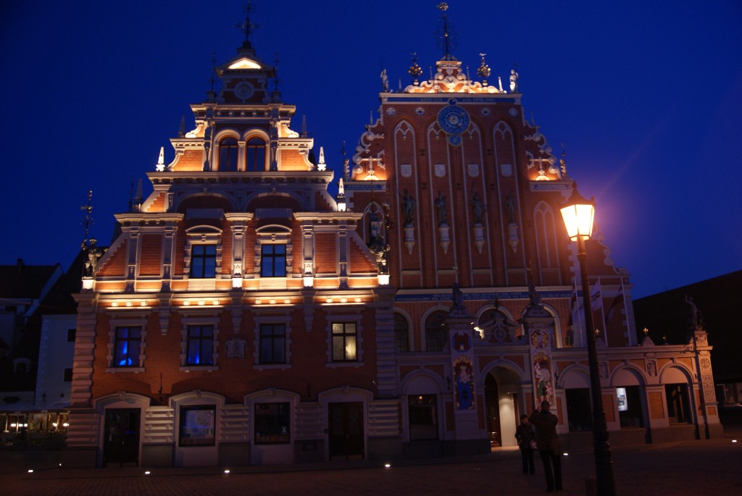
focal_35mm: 27
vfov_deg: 48.0
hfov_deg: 67.3
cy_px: 248
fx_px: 557
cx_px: 371
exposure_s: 1/2.5
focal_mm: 18
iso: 400
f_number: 4
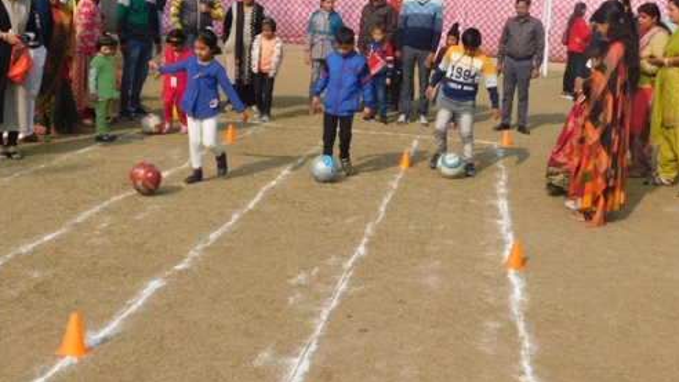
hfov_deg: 40.6
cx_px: 320
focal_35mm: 51
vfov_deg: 23.5
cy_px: 167
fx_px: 918
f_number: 3.5
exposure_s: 1/1250
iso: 125
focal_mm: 6.3
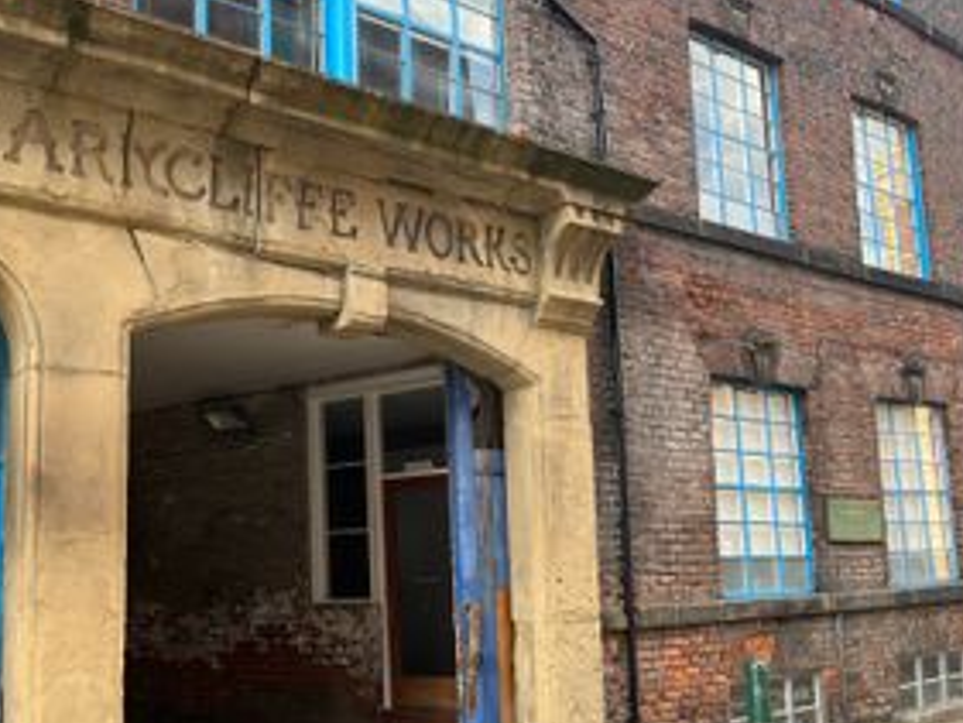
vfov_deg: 38.6
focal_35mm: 37
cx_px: 346
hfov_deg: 49.5
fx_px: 1030
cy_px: 415
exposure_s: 1/198
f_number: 1.6
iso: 40
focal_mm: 5.1
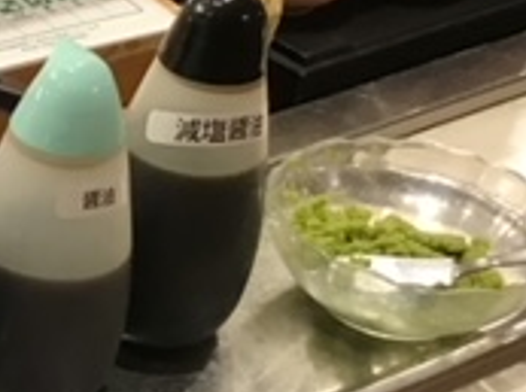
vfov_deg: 12.6
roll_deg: -2.4
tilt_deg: -41.4
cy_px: 438
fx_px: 1744
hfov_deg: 15.4
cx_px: -344
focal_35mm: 115
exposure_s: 1/30
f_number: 2.4
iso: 80
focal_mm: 3.3
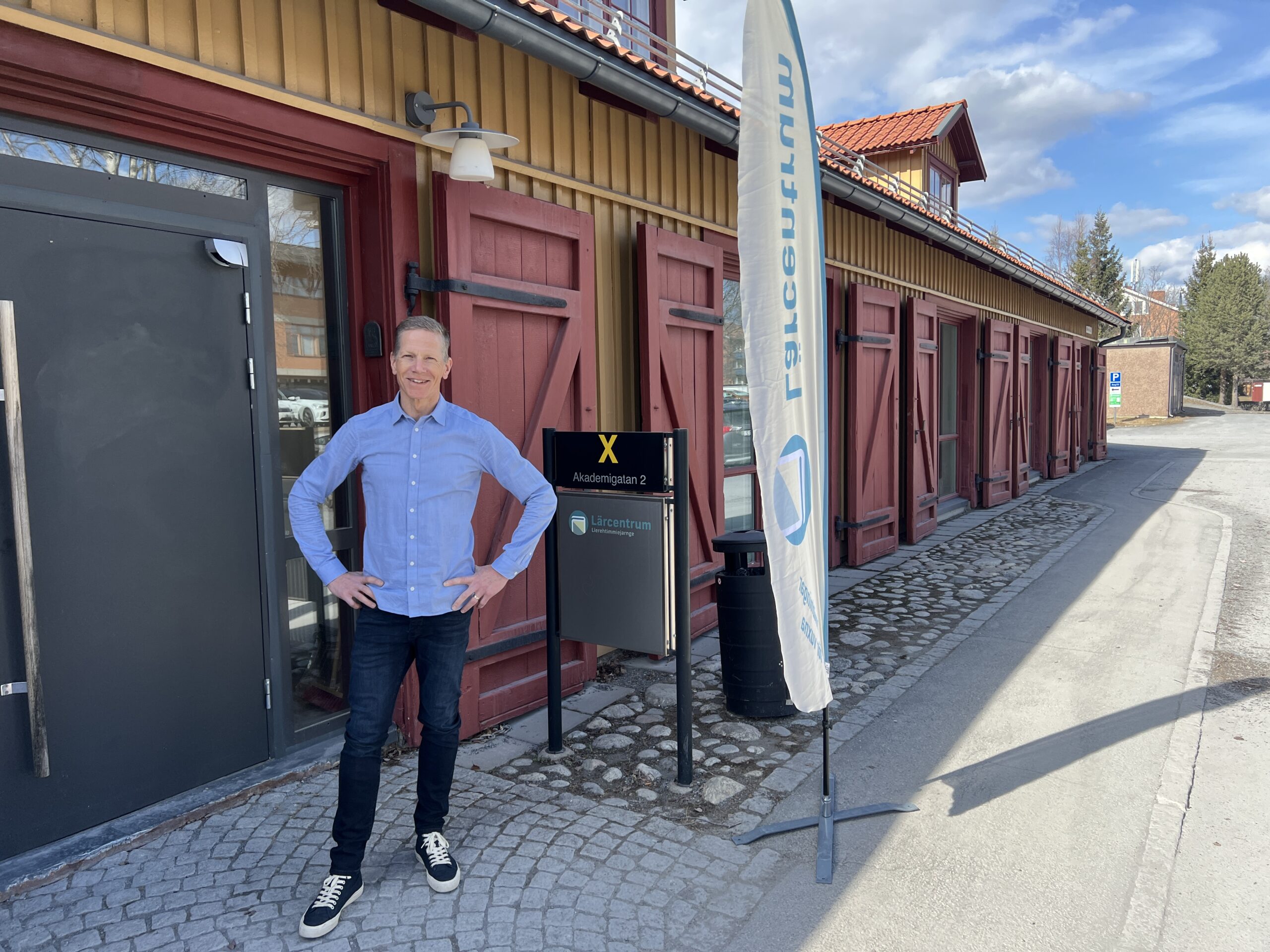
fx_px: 954
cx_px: 635
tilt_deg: -6.7
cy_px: 476
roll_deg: +1.9
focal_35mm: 26
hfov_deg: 67.3
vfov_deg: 53.1
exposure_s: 1/1344
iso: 50
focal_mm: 5.7
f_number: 1.5
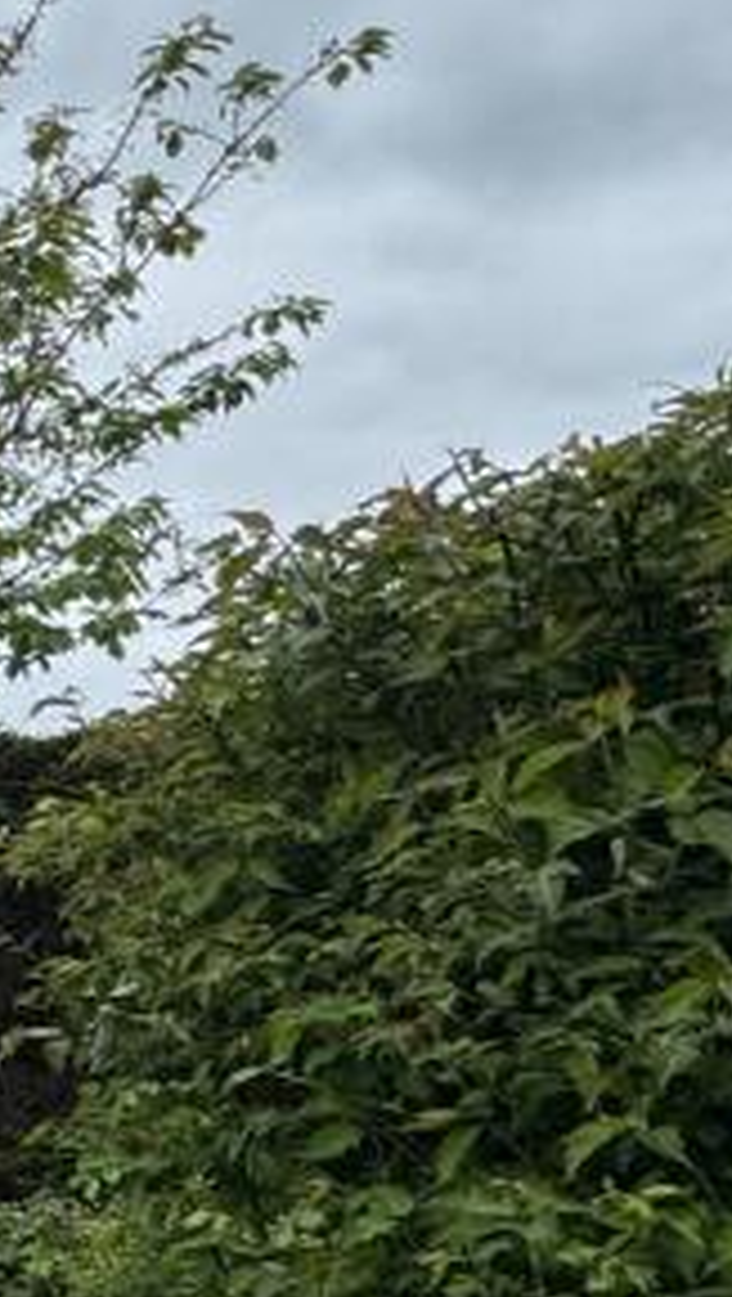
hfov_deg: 12.7
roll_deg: +0.7
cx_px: -1275
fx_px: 1860
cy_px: 916
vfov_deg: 37.8
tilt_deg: +1.7
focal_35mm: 54
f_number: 2.2
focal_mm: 2.22
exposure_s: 1/771
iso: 40
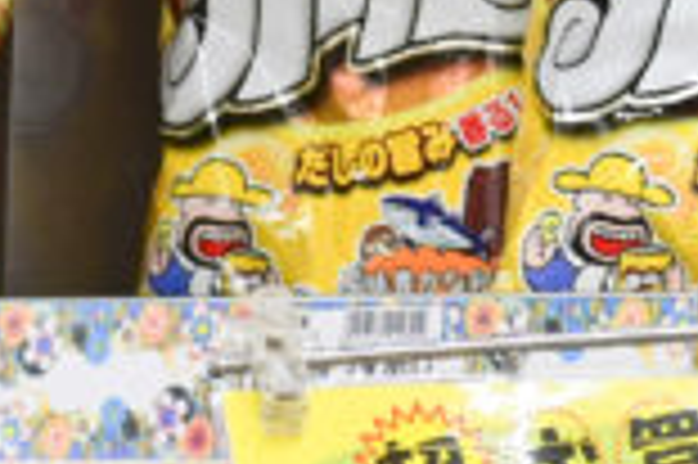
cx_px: 230
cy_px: 930
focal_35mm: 437
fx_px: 8464
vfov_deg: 3.1
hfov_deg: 4.7
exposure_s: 1/80
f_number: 4
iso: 280
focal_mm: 66
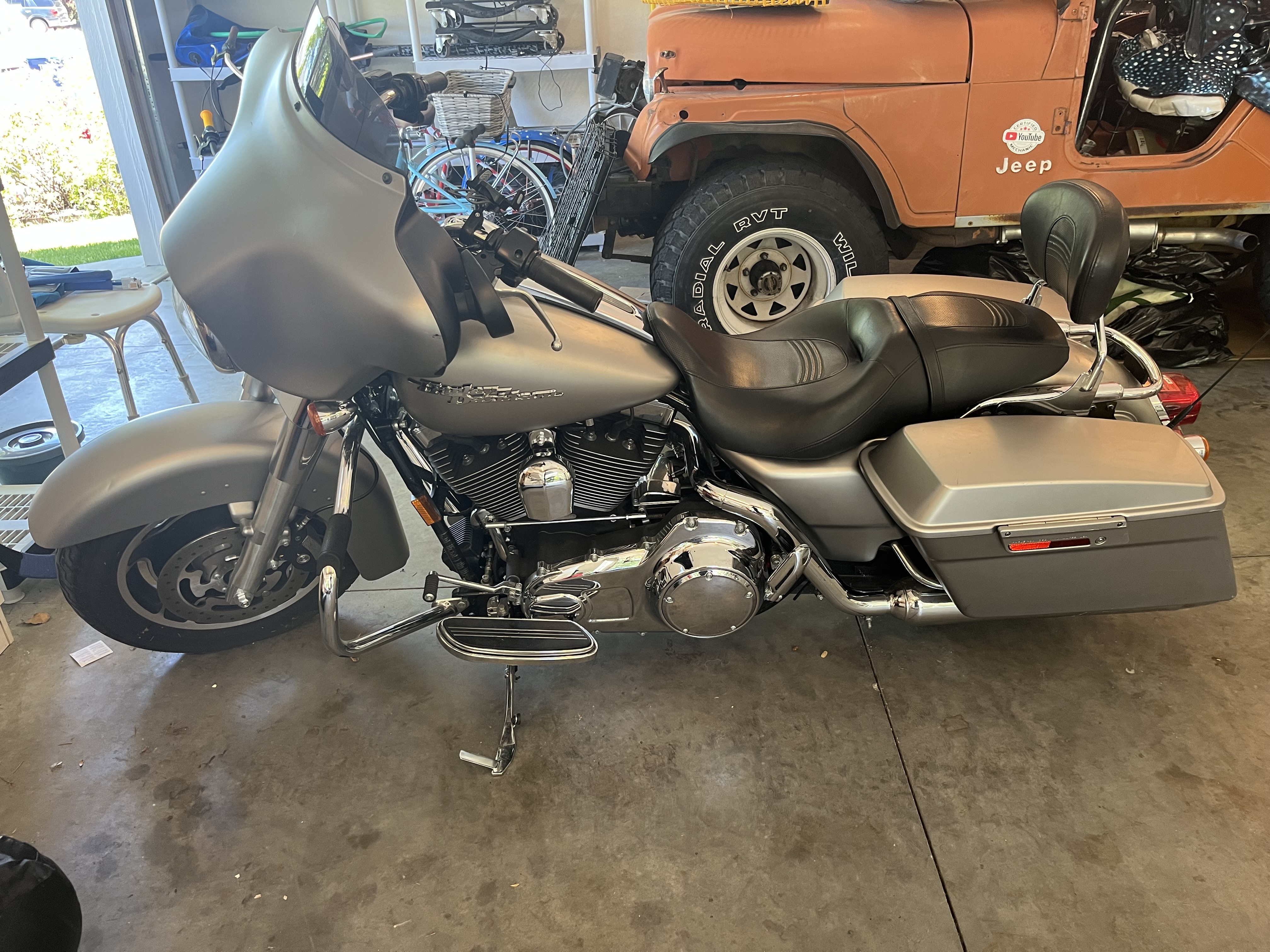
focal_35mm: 26
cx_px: 635
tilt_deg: -27.8
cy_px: 476
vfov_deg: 53.1
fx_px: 954
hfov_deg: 67.3
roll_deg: +3.1
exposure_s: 1/60
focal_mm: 5.1
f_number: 1.6
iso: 160
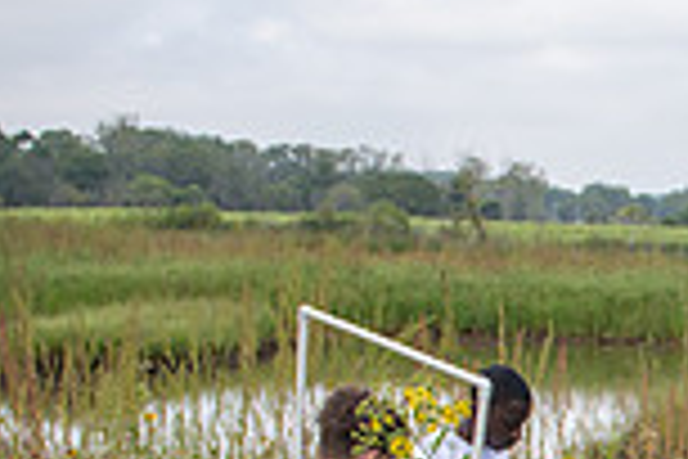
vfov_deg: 14.2
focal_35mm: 91
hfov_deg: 19.5
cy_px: 668
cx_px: 1034
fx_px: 1739
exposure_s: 1/400
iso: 100
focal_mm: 24
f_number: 3.5
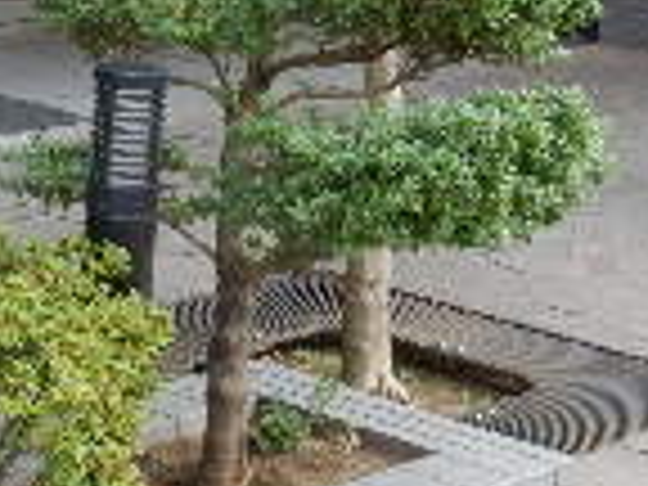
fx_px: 2078
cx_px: -45
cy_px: 90
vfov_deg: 13.3
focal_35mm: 111
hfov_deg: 17.2
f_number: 3.7
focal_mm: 4.5
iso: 125
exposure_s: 1/60
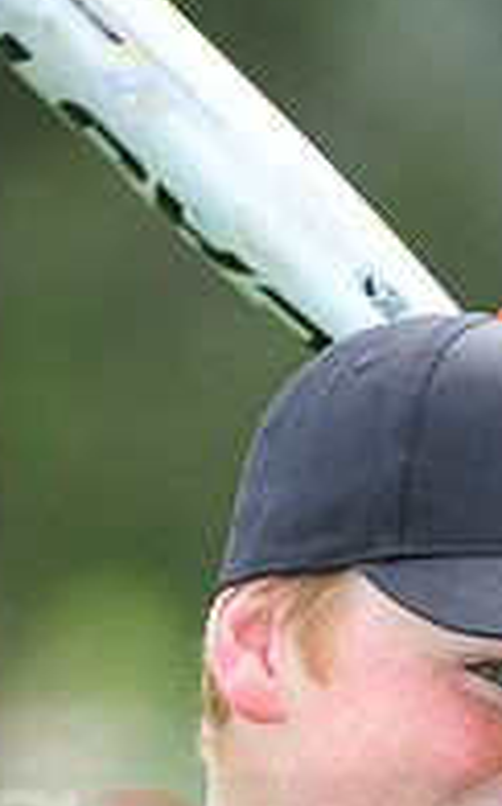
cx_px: 535
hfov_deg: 2.2
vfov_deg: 3.5
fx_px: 13238
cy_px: 831
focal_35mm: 603
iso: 200
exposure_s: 1/320
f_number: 4.5
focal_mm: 200
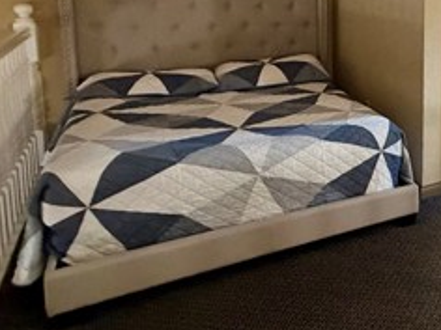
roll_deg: -2.9
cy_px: 47
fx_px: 484
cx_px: 581
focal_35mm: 38
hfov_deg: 34.1
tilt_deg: -6.0
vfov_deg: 35.9
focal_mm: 2.22
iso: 640
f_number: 2.2
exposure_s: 1/60
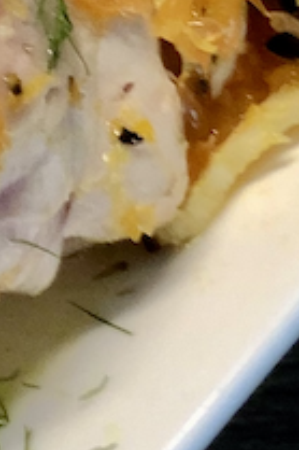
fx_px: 4305
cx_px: -611
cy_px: -755
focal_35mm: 345
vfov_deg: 5.7
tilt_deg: -45.1
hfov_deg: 3.9
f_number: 2.4
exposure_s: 1/60
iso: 50
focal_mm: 6
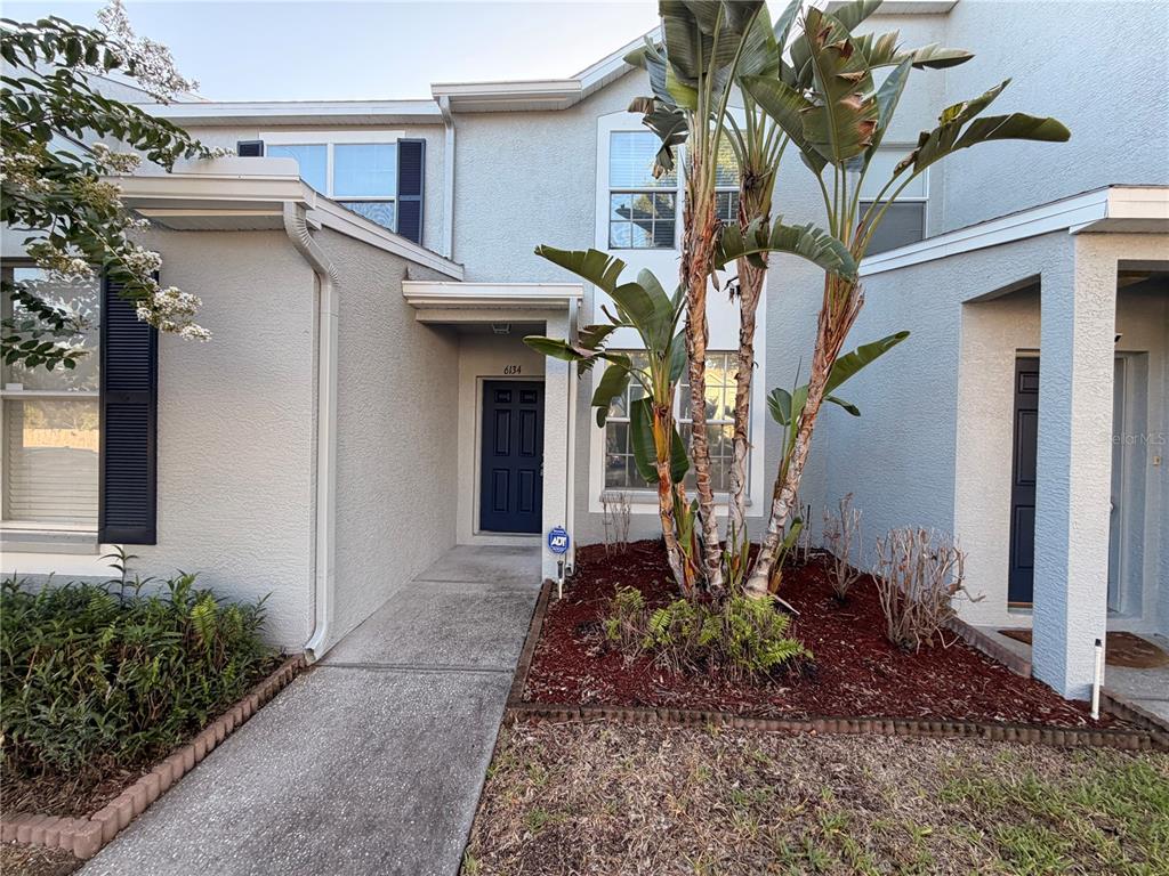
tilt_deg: +0.0
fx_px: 473
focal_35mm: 14
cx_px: 584
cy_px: 438
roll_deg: -0.2
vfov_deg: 85.7
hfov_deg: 102.1
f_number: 2.2
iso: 50
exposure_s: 1/121
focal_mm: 2.22
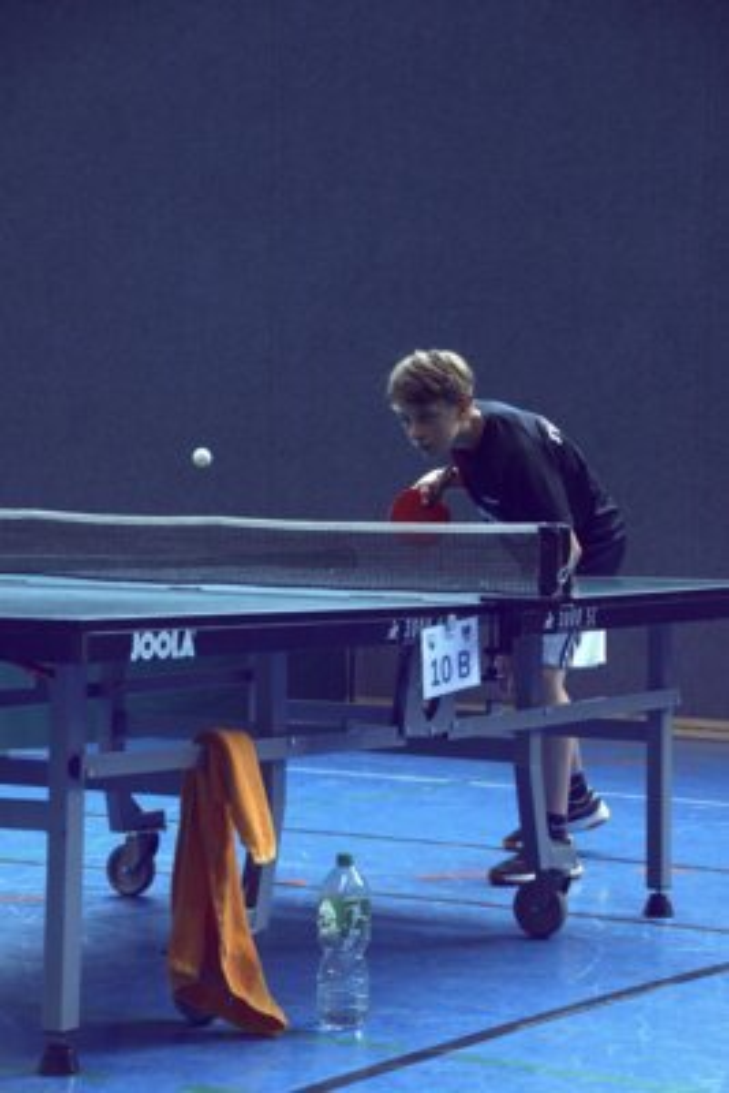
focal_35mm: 105
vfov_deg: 19.4
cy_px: 546
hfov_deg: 13.1
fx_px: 3186
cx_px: 364
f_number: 5.6
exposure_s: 1/1250
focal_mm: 70
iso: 3200
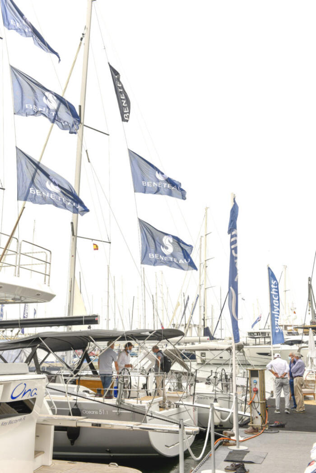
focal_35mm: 40
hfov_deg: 33.4
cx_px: 158
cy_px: 236
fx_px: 526
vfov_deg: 48.4
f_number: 6.3
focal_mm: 40
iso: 200
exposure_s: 1/250
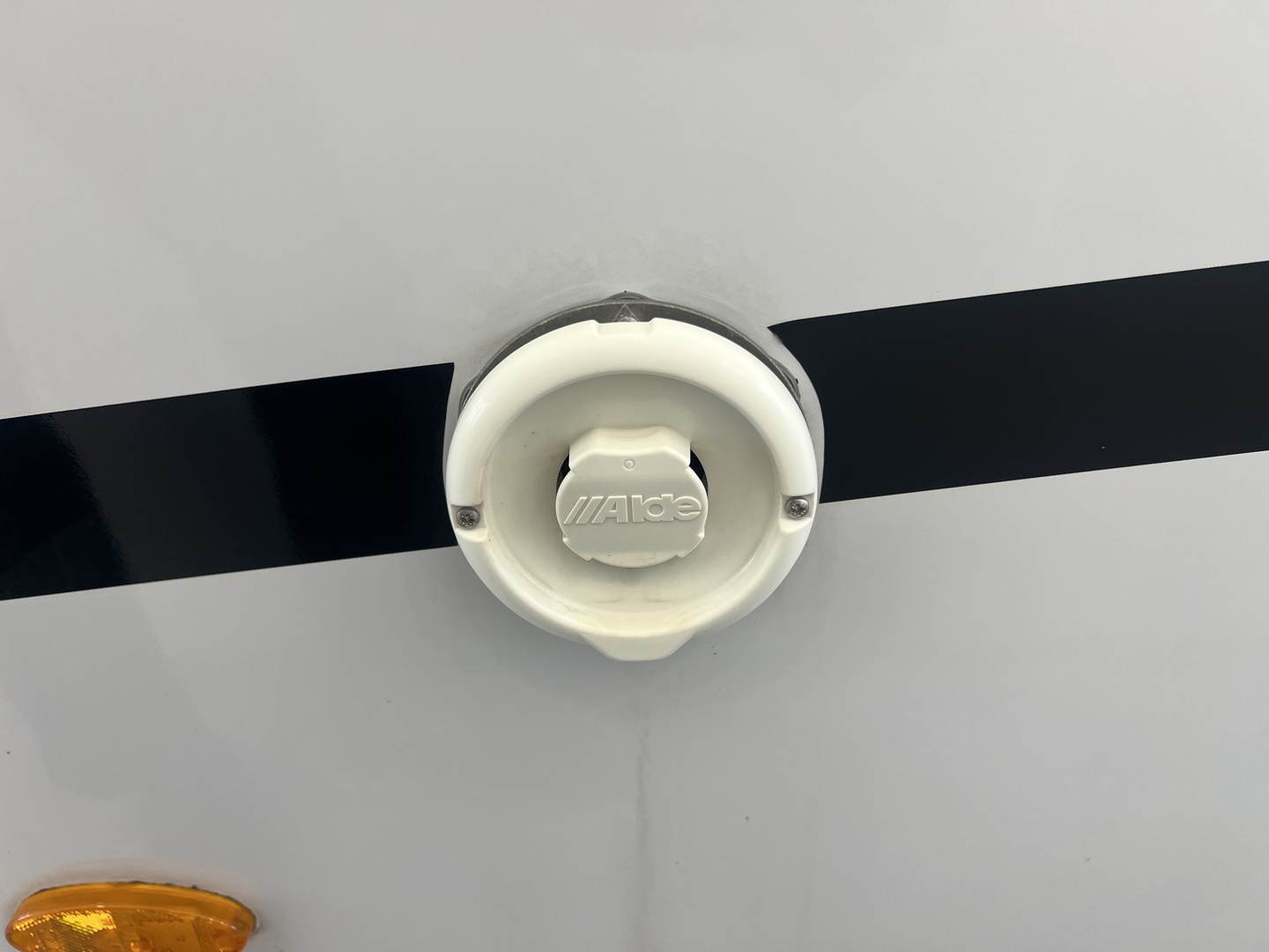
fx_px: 953
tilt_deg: -28.1
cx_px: 634
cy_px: 476
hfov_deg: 67.3
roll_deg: +0.4
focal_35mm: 26
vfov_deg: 53.1
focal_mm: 5.7
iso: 80
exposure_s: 1/100
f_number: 1.5
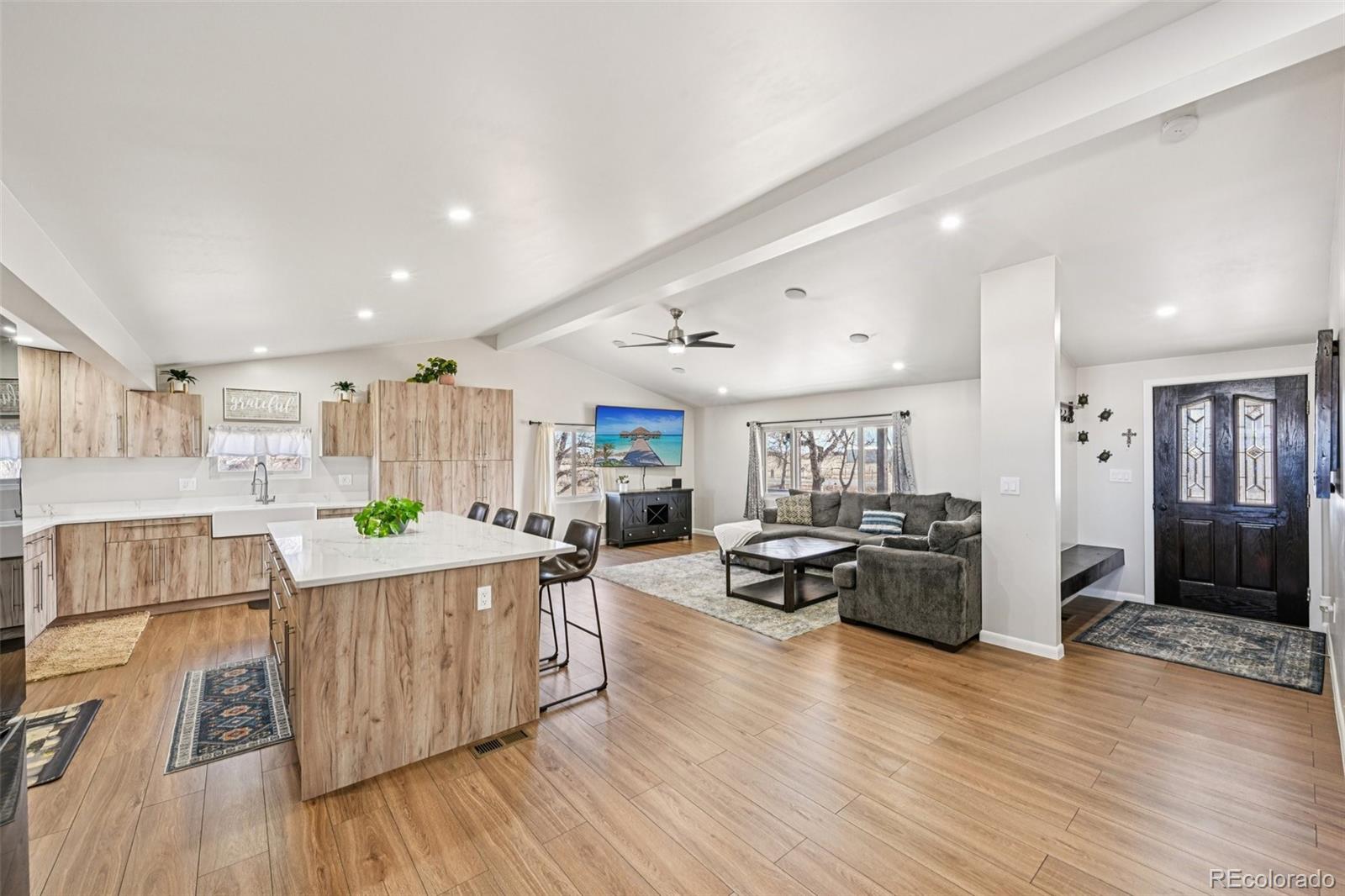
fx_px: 523
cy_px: 448
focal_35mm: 14
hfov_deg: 104.3
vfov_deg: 81.2
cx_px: 672
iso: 400
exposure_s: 1/15
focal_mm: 14
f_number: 10
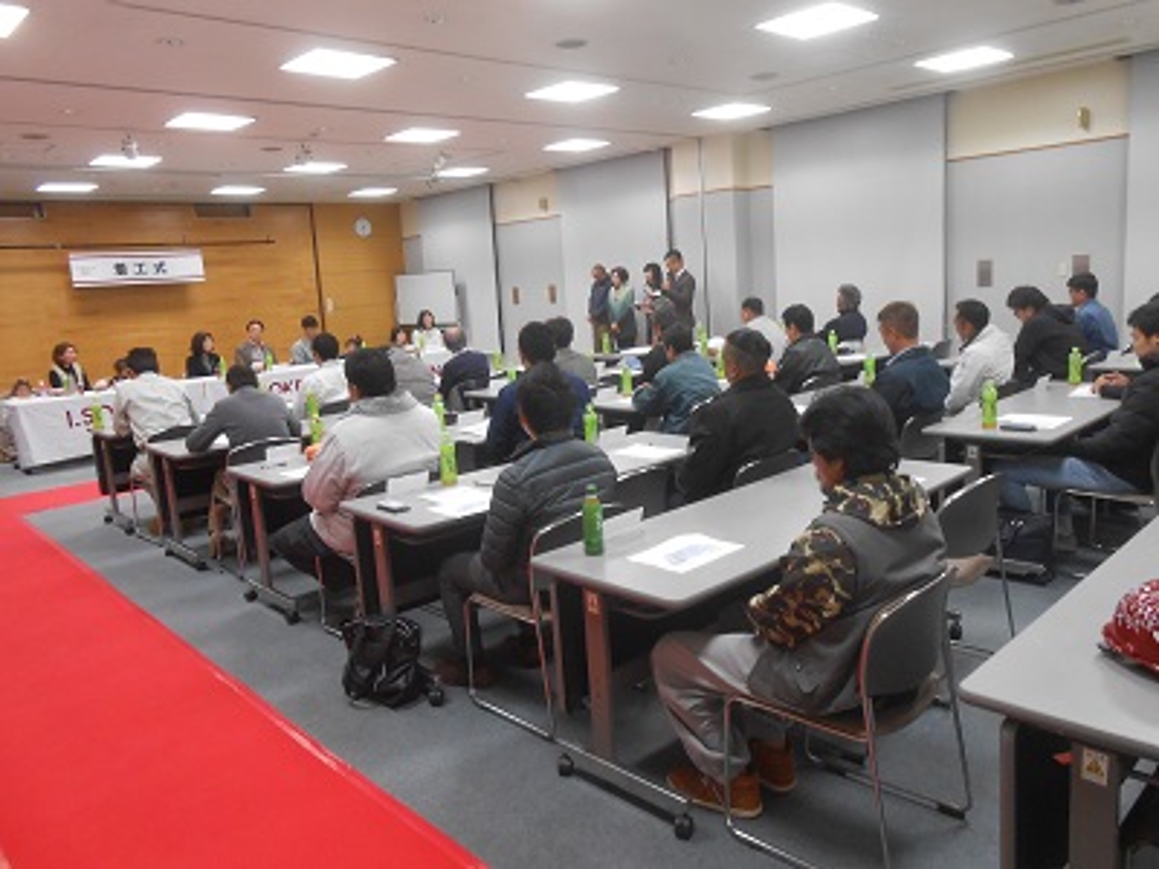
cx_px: 580
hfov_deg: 67.3
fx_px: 871
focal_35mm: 26
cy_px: 434
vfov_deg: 53.1
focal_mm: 4.6
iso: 200
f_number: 3.5
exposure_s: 1/30
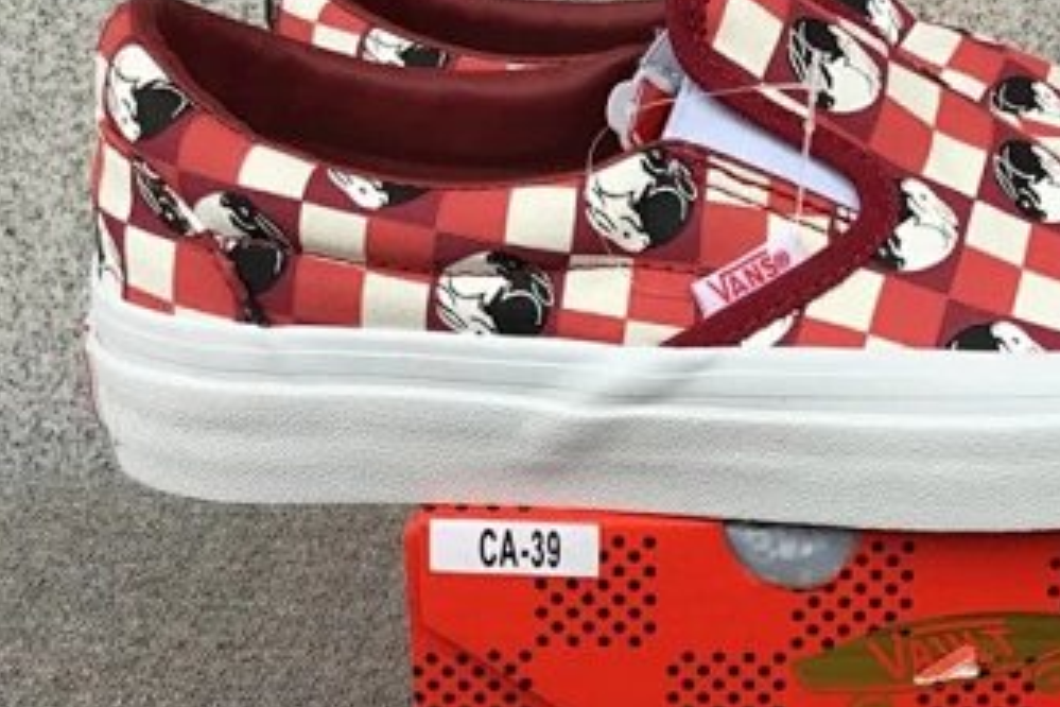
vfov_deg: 21.8
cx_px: 812
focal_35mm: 62
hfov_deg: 31.7
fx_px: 1825
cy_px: 462
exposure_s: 1/100
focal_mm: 3.3
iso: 40
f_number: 2.4
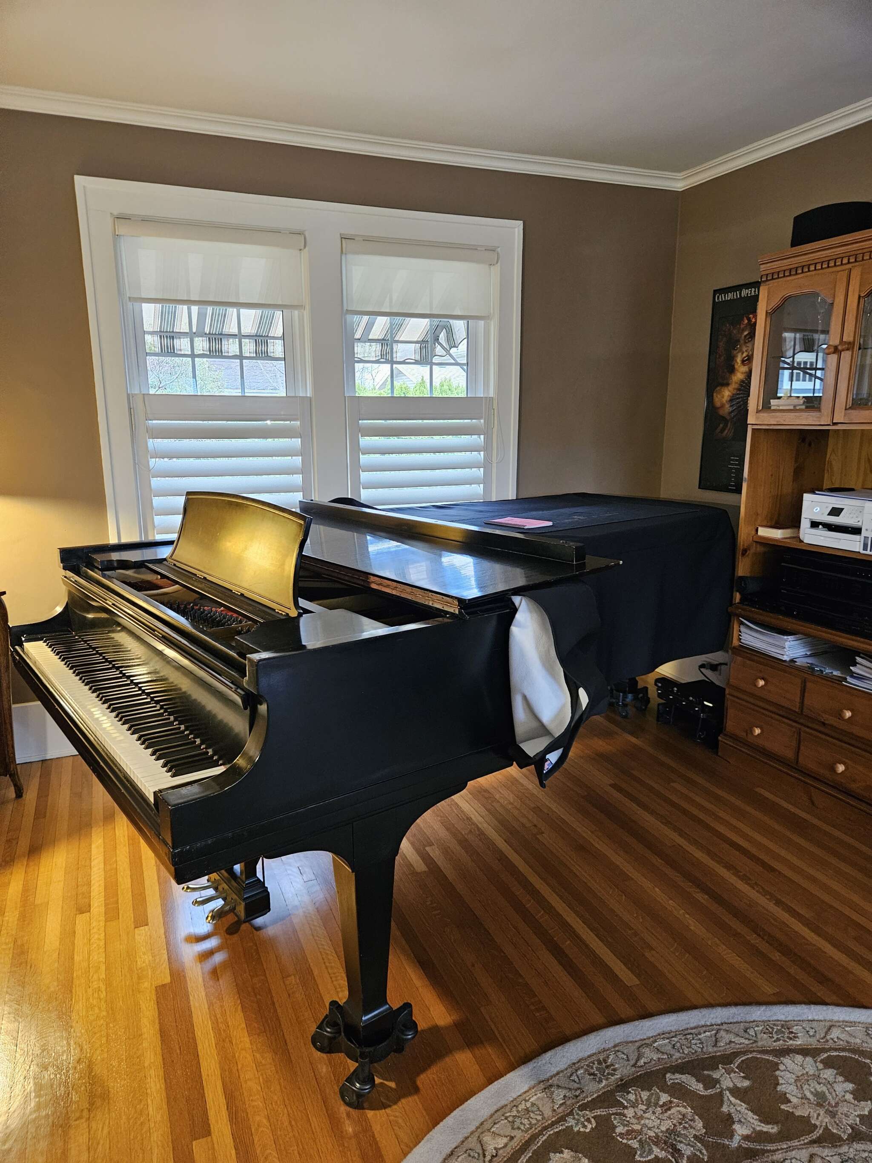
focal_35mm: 23
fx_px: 773
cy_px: 582
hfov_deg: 58.9
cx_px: 436
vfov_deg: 73.9
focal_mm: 5.4
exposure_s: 1/60
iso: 640
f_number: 1.8
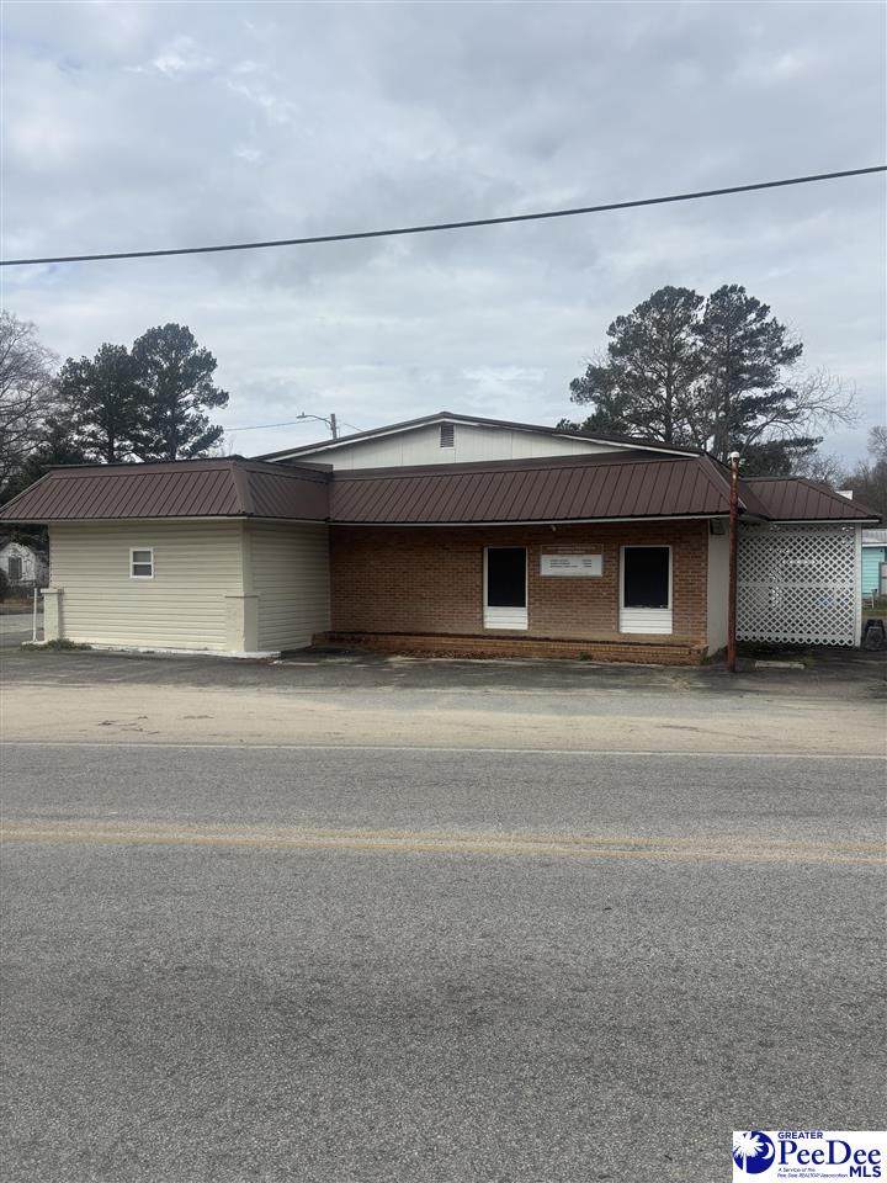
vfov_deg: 67.3
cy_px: 592
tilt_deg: -1.1
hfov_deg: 53.1
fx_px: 888
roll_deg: +1.1
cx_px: 444
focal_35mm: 26
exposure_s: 1/5348
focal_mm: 5.96
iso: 50
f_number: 1.6
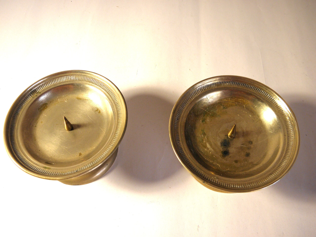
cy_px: 118
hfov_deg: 55.4
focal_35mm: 33
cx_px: 158
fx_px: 301
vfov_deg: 42.9
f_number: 3.6
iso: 100
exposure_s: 1/50
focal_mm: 5.9
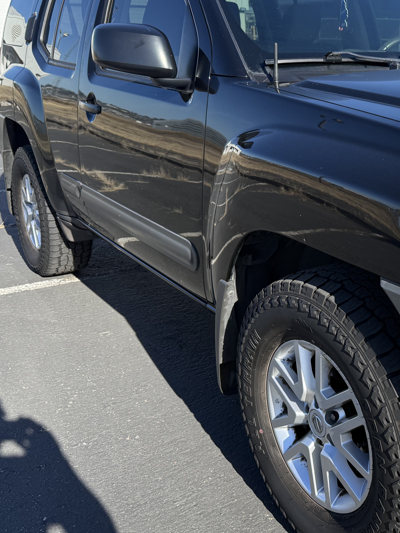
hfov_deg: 34.7
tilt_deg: -17.7
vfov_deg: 46.7
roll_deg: -1.3
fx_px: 616
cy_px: 228
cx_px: 329
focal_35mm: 40
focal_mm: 6.76
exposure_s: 1/2703
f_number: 1.78
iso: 100
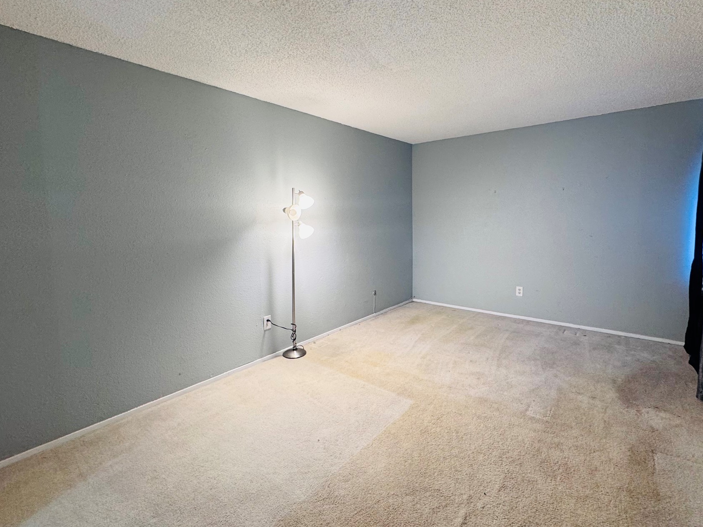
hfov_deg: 91.0
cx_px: 363
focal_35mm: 17
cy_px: 240
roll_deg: +1.6
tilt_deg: -3.1
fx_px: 345
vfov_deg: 74.6
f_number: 2.2
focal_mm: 2.22
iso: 160
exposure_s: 1/60
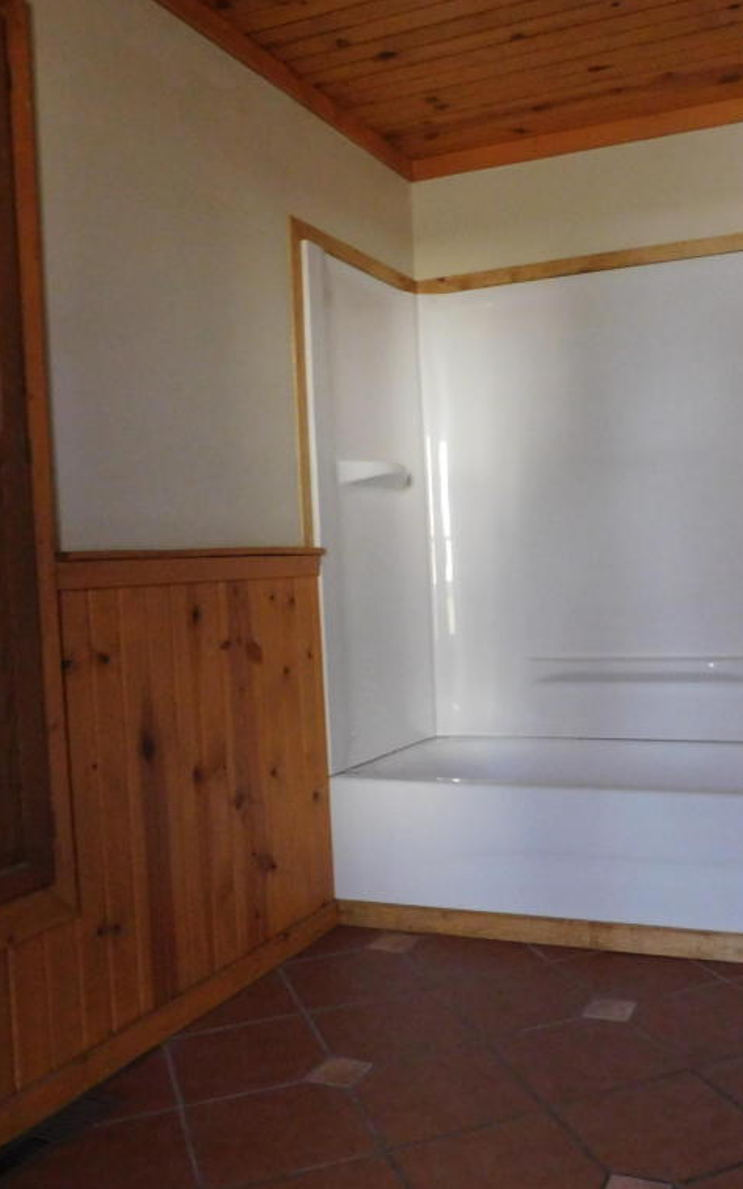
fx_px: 1069
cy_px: 589
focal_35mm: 33
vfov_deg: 58.1
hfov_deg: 37.9
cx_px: 487
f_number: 3
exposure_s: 1/30
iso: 720
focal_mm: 4
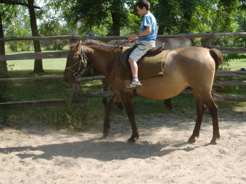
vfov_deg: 28.0
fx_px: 370
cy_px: 73
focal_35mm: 52
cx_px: 128
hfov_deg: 36.8
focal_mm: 6.66
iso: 64
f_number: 3.9
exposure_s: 1/200
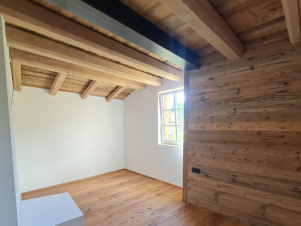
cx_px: 154
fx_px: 148
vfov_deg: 73.9
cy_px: 136
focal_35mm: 17
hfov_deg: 91.0
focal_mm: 1.74
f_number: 2.2
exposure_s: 1/50
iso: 160
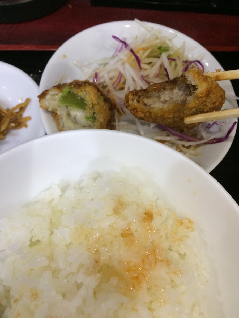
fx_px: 267
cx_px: 120
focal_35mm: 29
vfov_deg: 61.7
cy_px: 159
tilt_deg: -67.5
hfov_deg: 48.2
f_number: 2.2
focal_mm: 4.15
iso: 100
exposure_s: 1/30
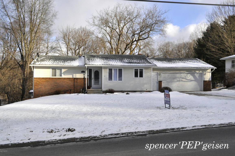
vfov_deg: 36.8
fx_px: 235
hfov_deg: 53.2
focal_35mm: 36
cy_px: 78
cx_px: 118
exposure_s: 1/400
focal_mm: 24
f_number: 10
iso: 200
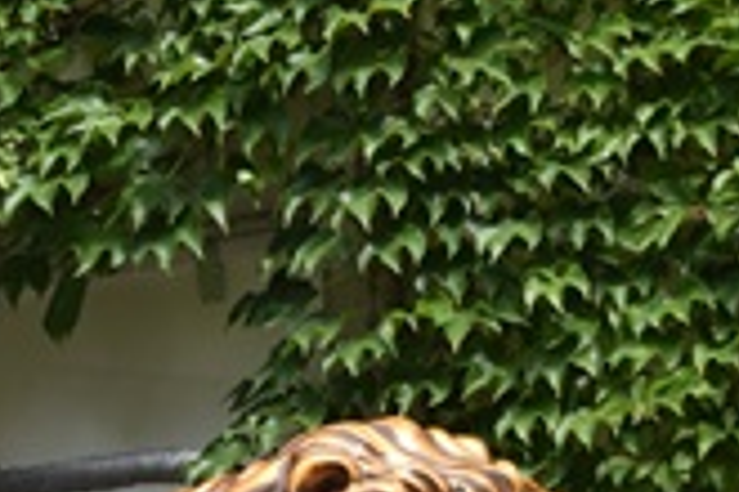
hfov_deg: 6.8
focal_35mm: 301
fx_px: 6175
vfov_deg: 4.5
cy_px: 827
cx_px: -107
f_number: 11
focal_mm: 55
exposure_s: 1/80
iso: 100
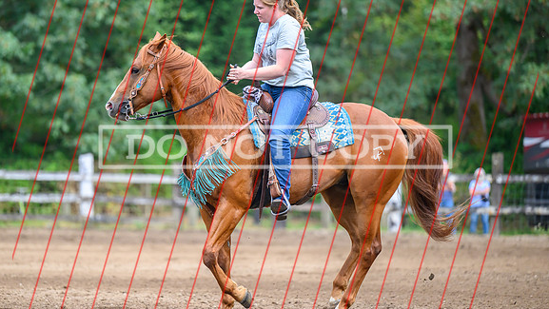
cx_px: 232
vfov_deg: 5.4
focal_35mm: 225
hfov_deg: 9.6
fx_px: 3276
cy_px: 154
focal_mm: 180
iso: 1600
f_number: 2.8
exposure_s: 1/1600
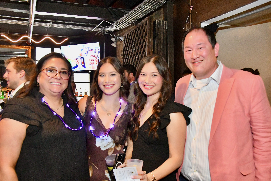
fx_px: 248
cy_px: 90
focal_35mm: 33
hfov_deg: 57.2
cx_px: 136
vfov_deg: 40.0
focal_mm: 22
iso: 5600
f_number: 5.6
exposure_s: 1/60
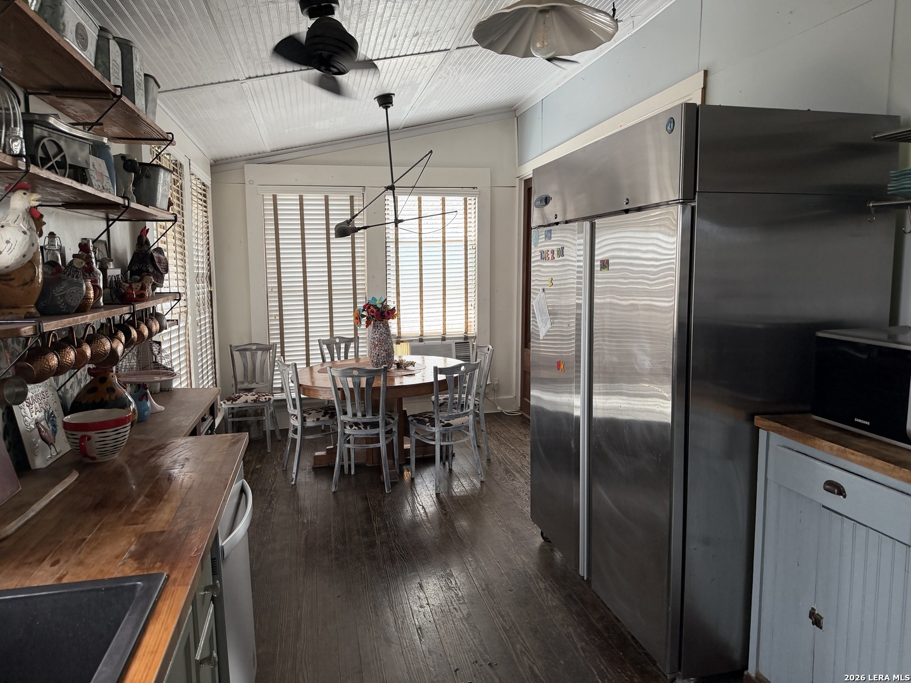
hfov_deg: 71.6
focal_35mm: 24
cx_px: 456
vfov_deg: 56.8
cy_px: 342
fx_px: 632
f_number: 1.78
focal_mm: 6.76
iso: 200
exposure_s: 1/112
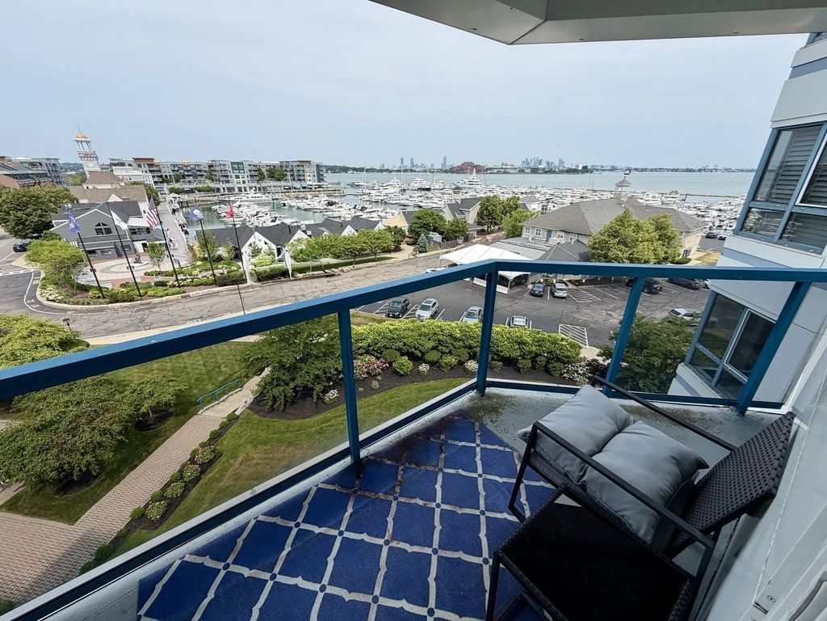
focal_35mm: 14
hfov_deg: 102.1
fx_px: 334
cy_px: 310
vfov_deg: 85.7
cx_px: 414
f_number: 2.2
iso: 25
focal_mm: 2.22
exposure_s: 1/770
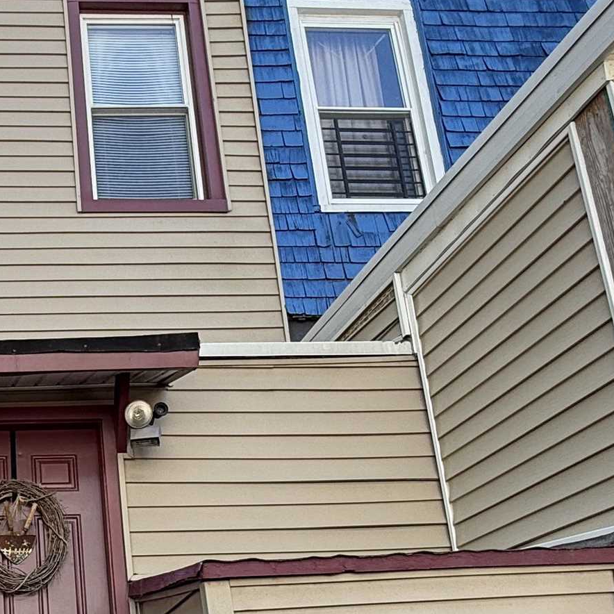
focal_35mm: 43
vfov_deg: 36.5
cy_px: 565
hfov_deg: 35.1
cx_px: -14
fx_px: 863
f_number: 2.2
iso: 50
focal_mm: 2.22
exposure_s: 1/318
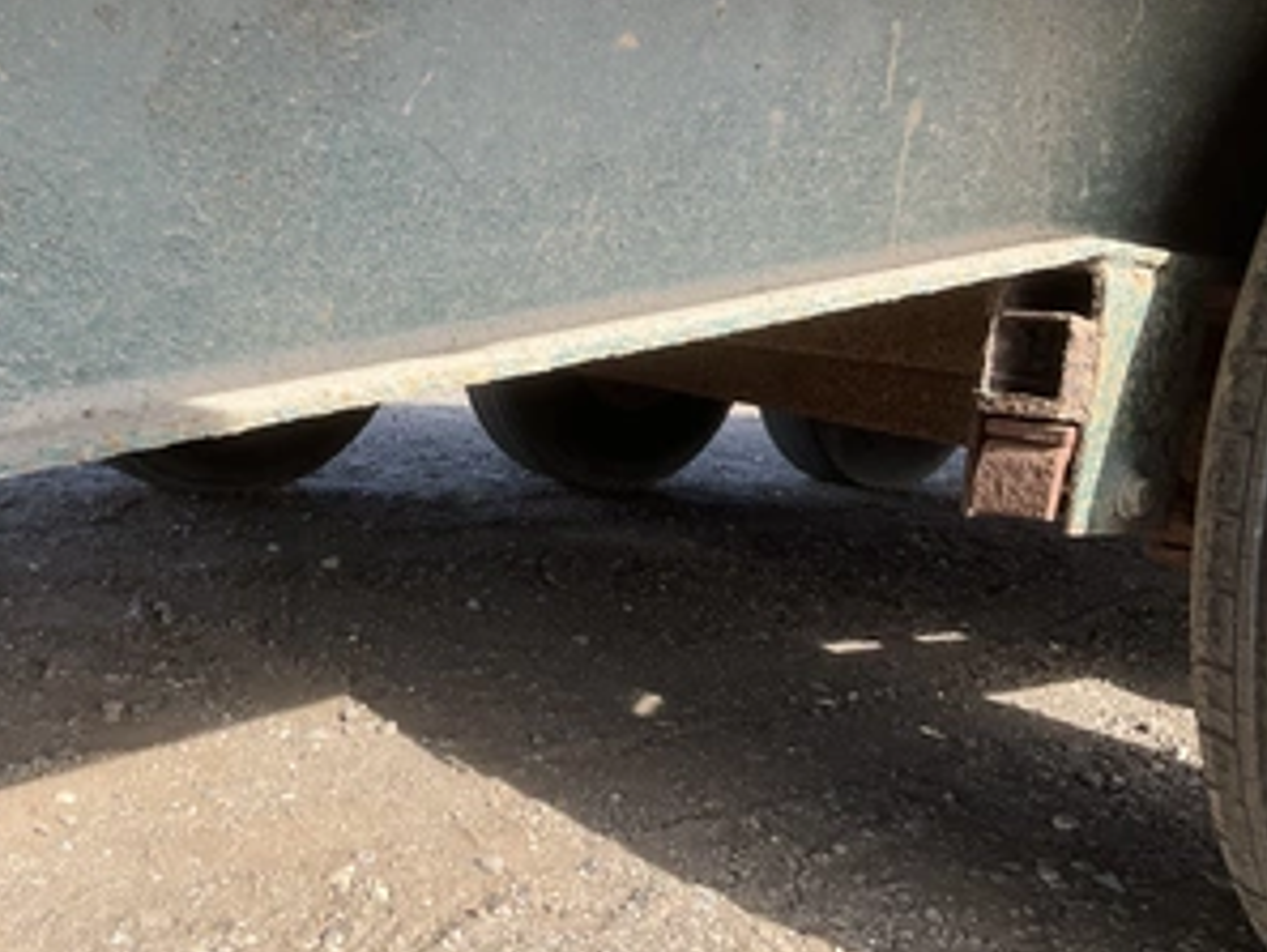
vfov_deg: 36.8
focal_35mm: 39
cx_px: 452
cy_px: 465
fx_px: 1428
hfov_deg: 47.3
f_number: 1.8
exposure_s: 1/255
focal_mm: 3
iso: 25
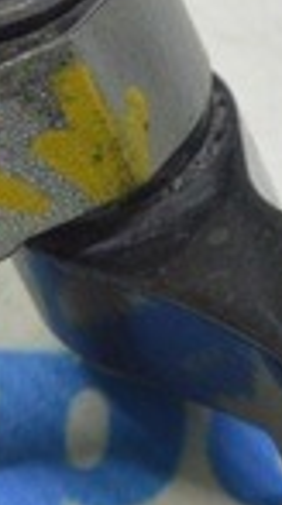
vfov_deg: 5.8
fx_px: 4990
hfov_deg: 3.2
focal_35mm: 373
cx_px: 609
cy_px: 613
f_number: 5.6
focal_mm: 34
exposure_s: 1/20
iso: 400
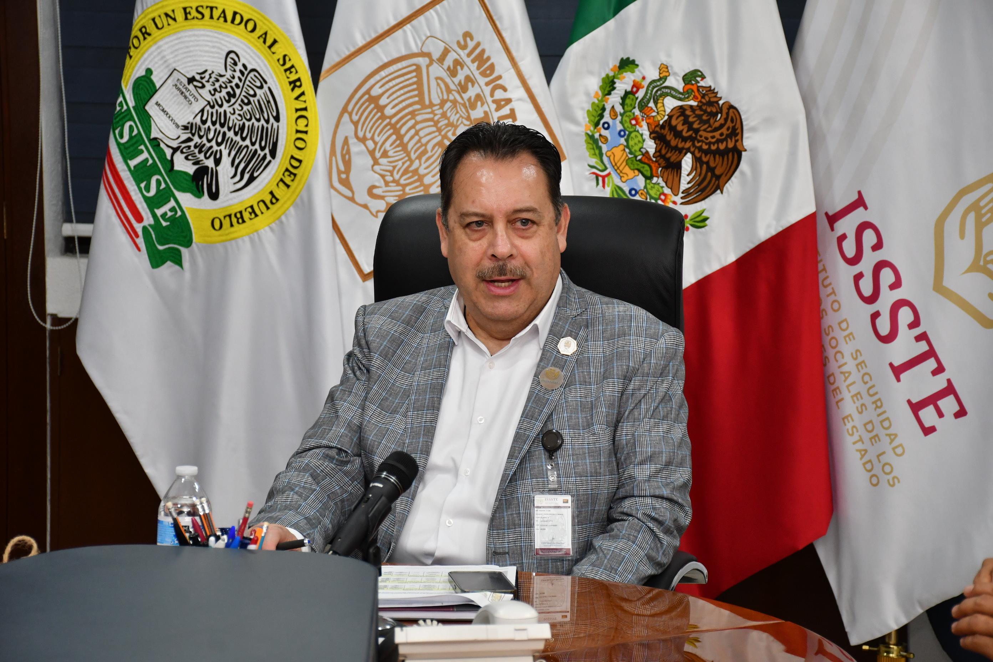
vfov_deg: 13.8
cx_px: 496
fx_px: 2731
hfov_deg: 20.6
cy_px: 331
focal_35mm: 99
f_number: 5.6
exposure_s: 1/100
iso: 1000
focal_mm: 66
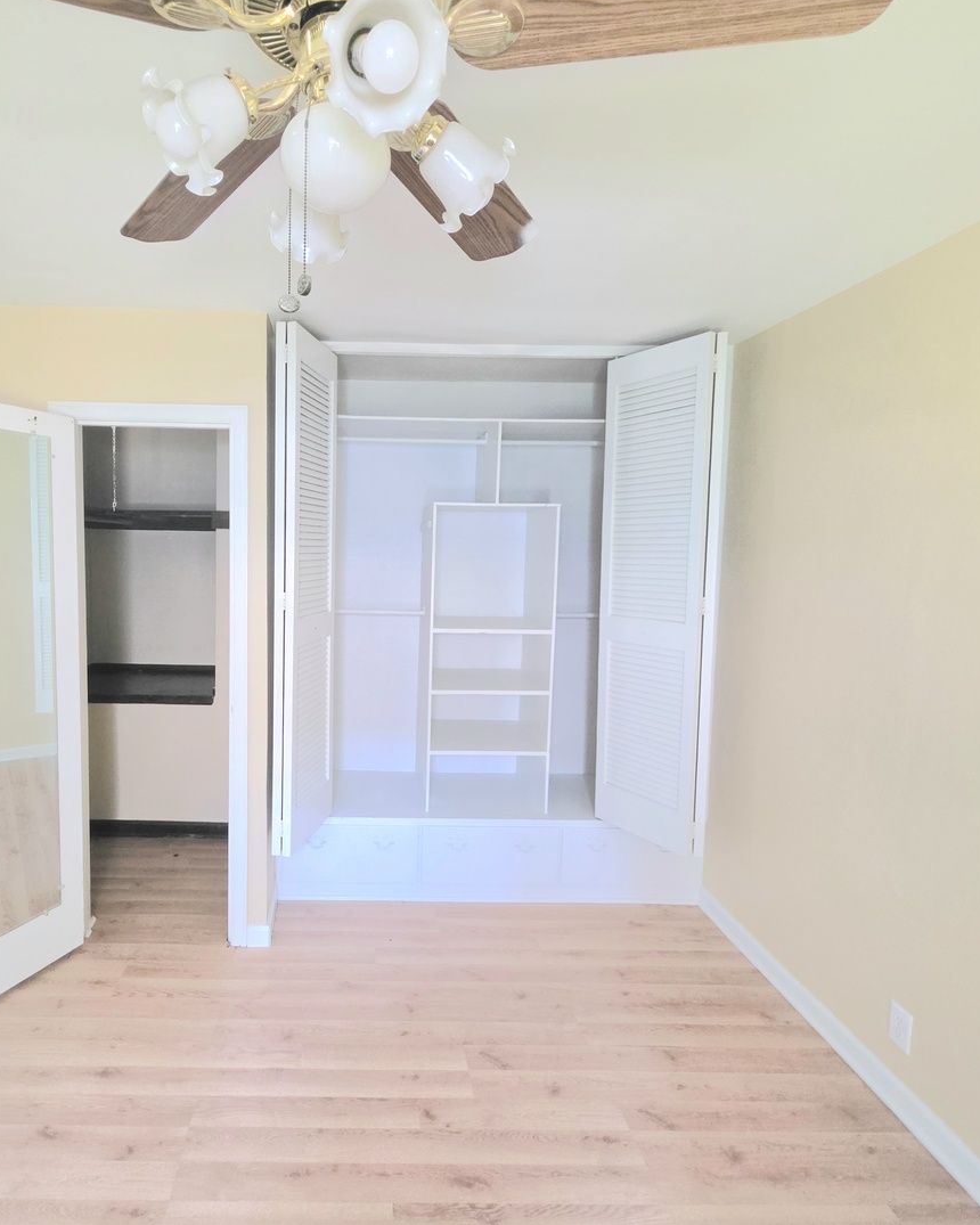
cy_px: 612
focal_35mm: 17
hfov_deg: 75.4
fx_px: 616
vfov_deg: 89.6
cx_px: 357
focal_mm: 2.2
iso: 800
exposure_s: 1/60.2
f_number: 1.9
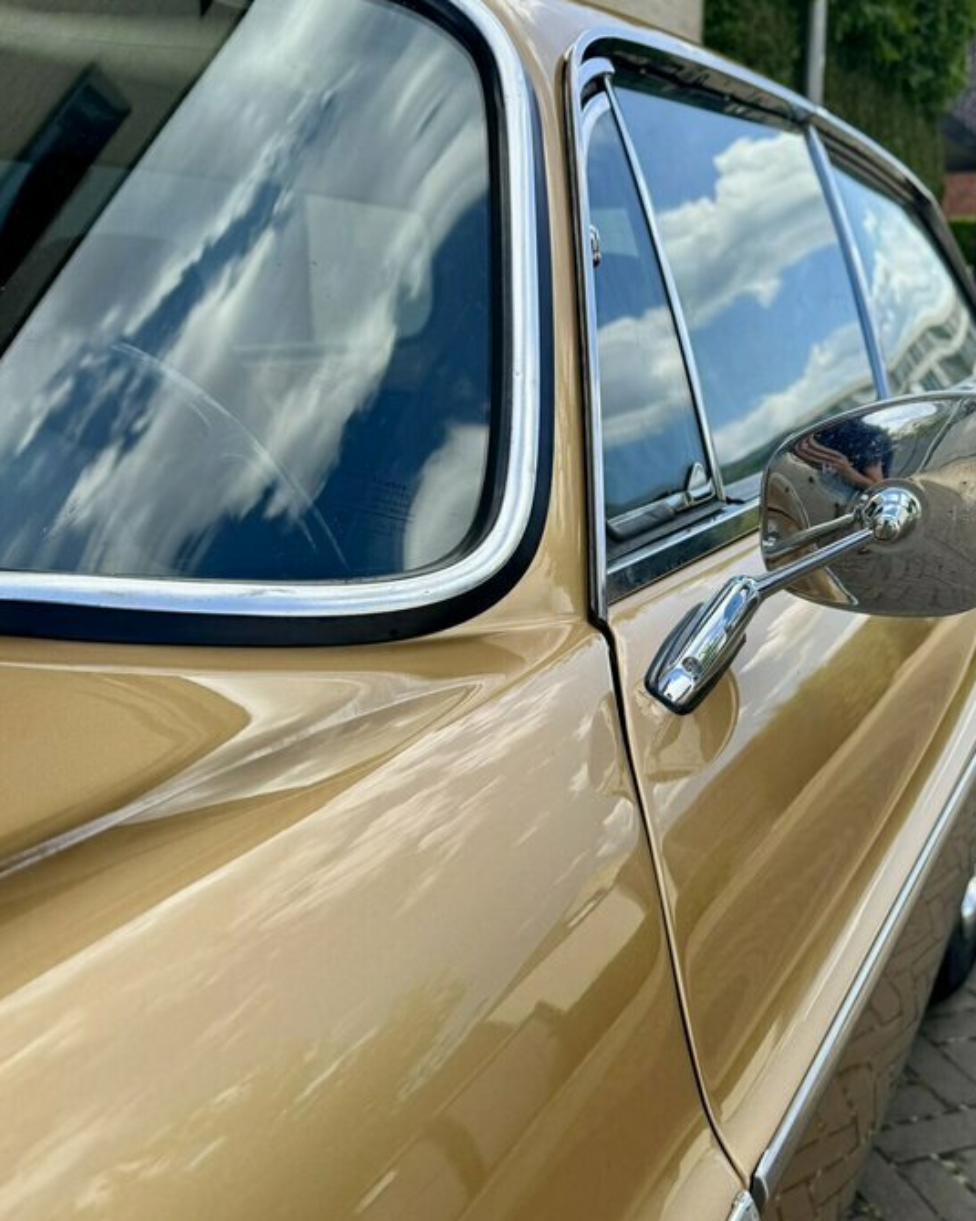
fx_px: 1264
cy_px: 752
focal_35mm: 35
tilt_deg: -17.9
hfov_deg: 41.9
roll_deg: -0.9
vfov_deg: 51.1
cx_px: 620
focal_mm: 6.76
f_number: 1.78
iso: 80
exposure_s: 1/1721
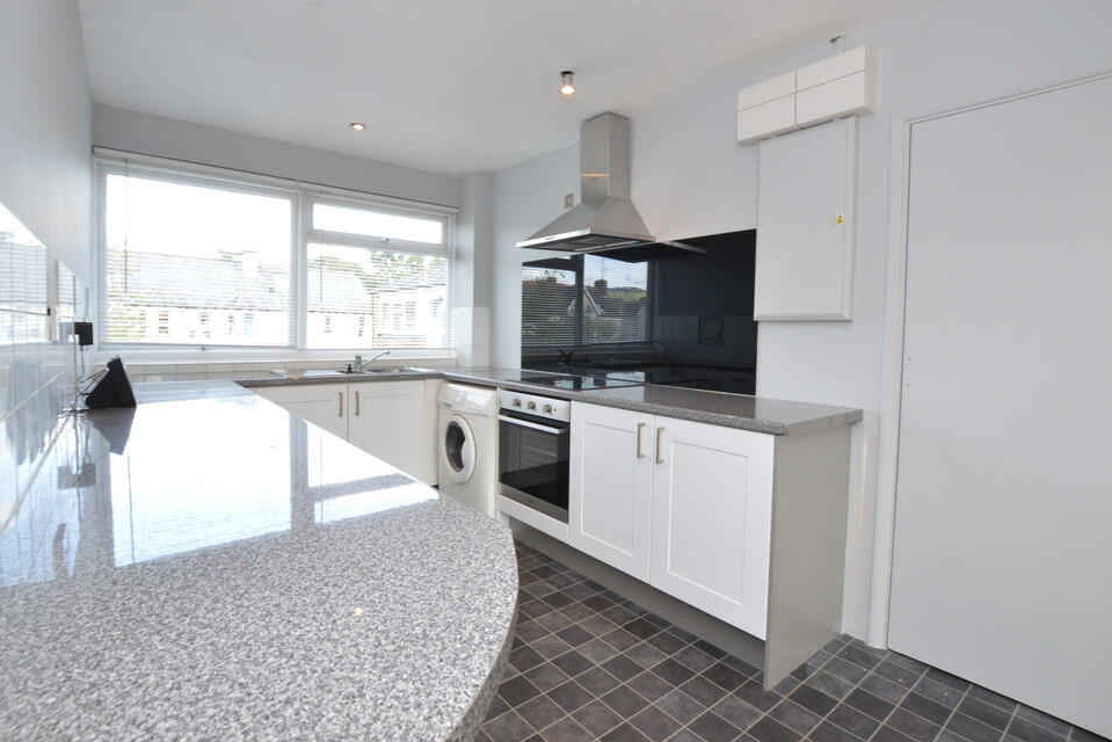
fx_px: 494
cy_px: 350
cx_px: 521
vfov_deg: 73.7
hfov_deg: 96.6
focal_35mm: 16
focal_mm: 10
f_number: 11
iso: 400
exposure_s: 1/15
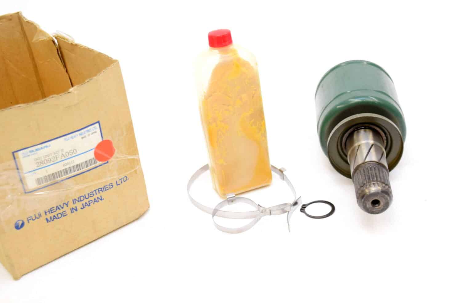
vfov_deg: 24.7
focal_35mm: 55
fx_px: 693
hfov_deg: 36.2
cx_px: 230
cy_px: 152
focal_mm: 36
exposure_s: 1/125
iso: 400
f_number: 5.6
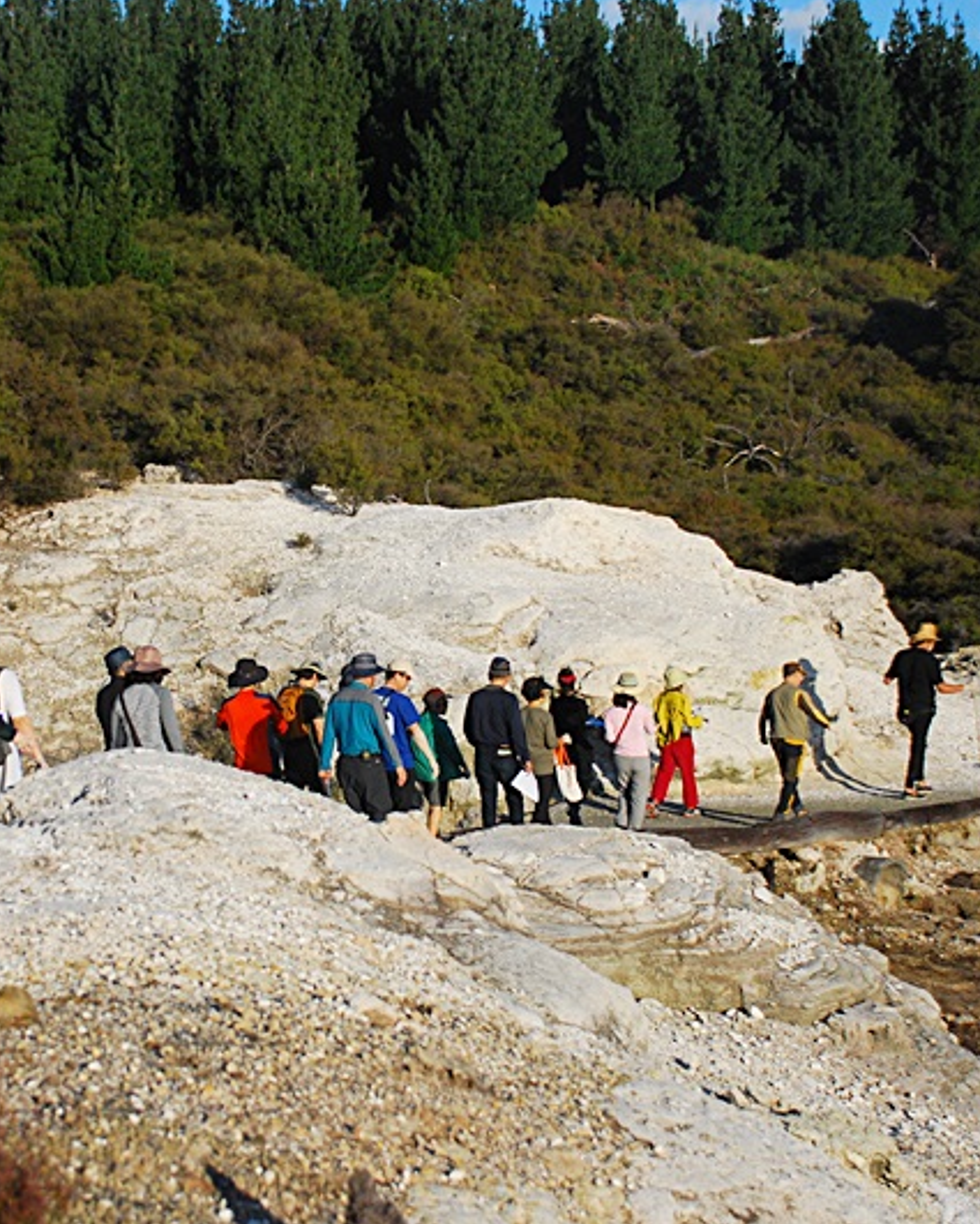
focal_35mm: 68
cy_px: 611
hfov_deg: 22.4
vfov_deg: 27.9
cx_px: 304
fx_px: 2465
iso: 400
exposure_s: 1/2500
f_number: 4.2
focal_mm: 32
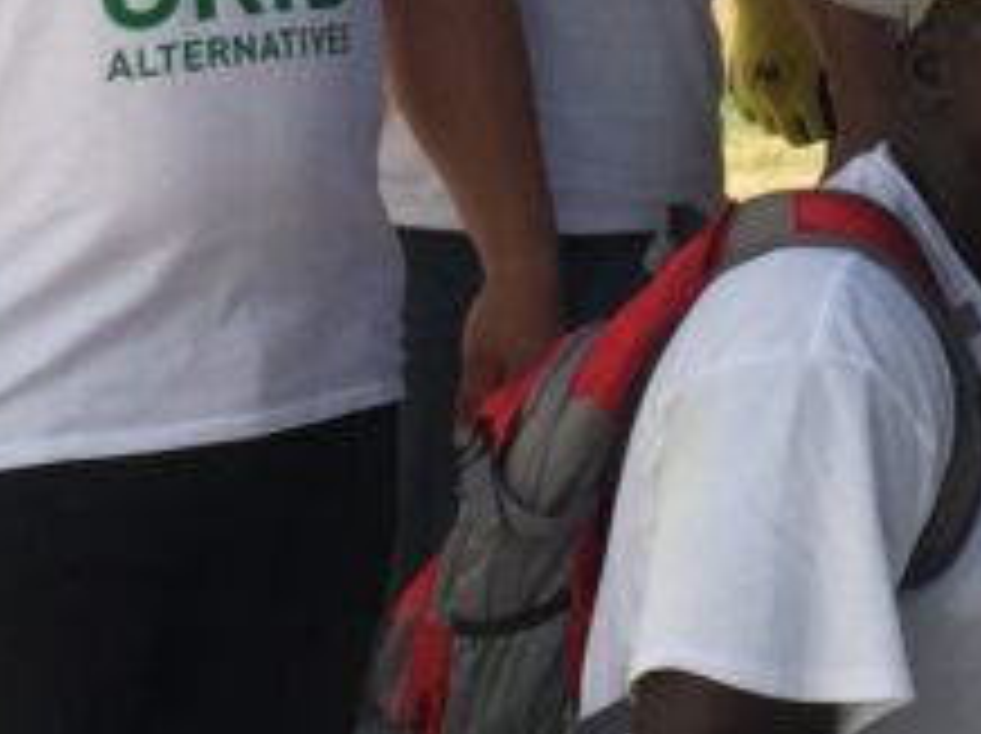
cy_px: -662
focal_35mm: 160
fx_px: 4529
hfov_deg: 11.8
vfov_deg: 8.8
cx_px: 1530
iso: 32
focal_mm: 4.15
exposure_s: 1/520
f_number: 2.2
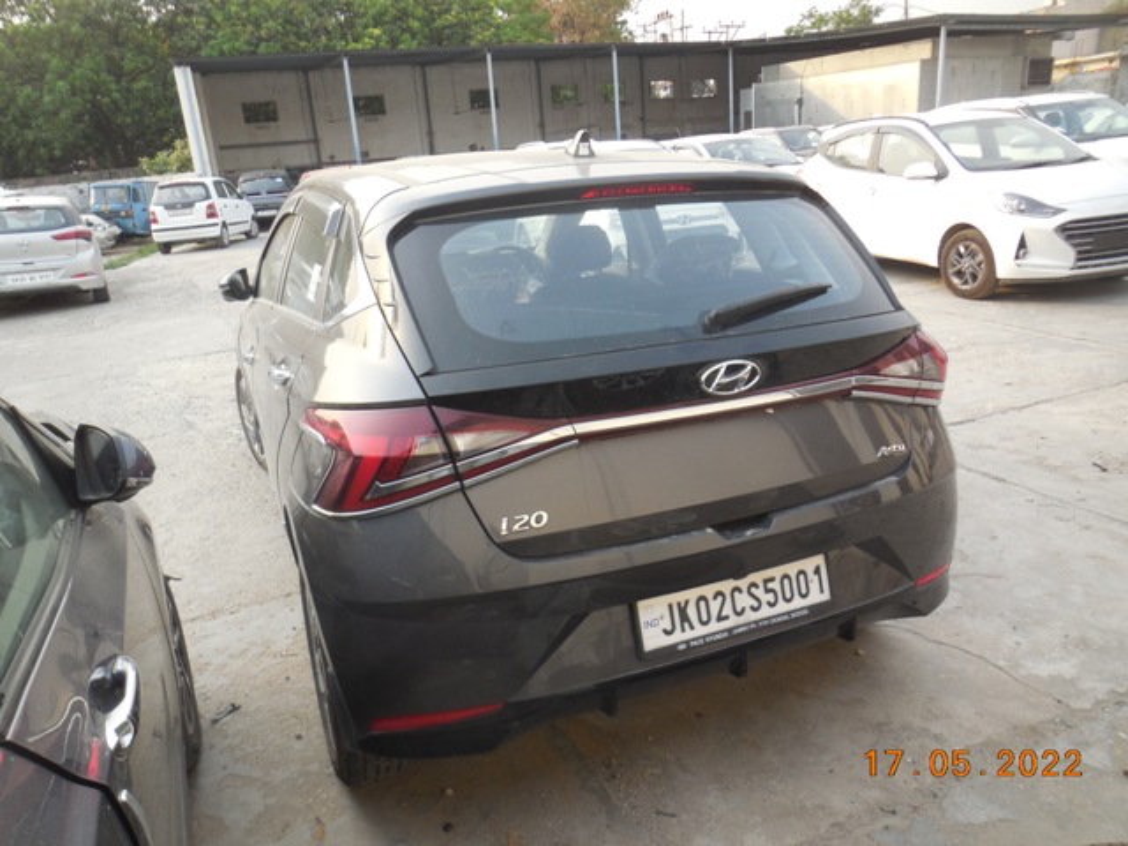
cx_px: 564
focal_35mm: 25
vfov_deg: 54.9
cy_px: 423
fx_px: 815
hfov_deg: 69.4
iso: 125
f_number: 3.1
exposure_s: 1/160
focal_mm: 4.5
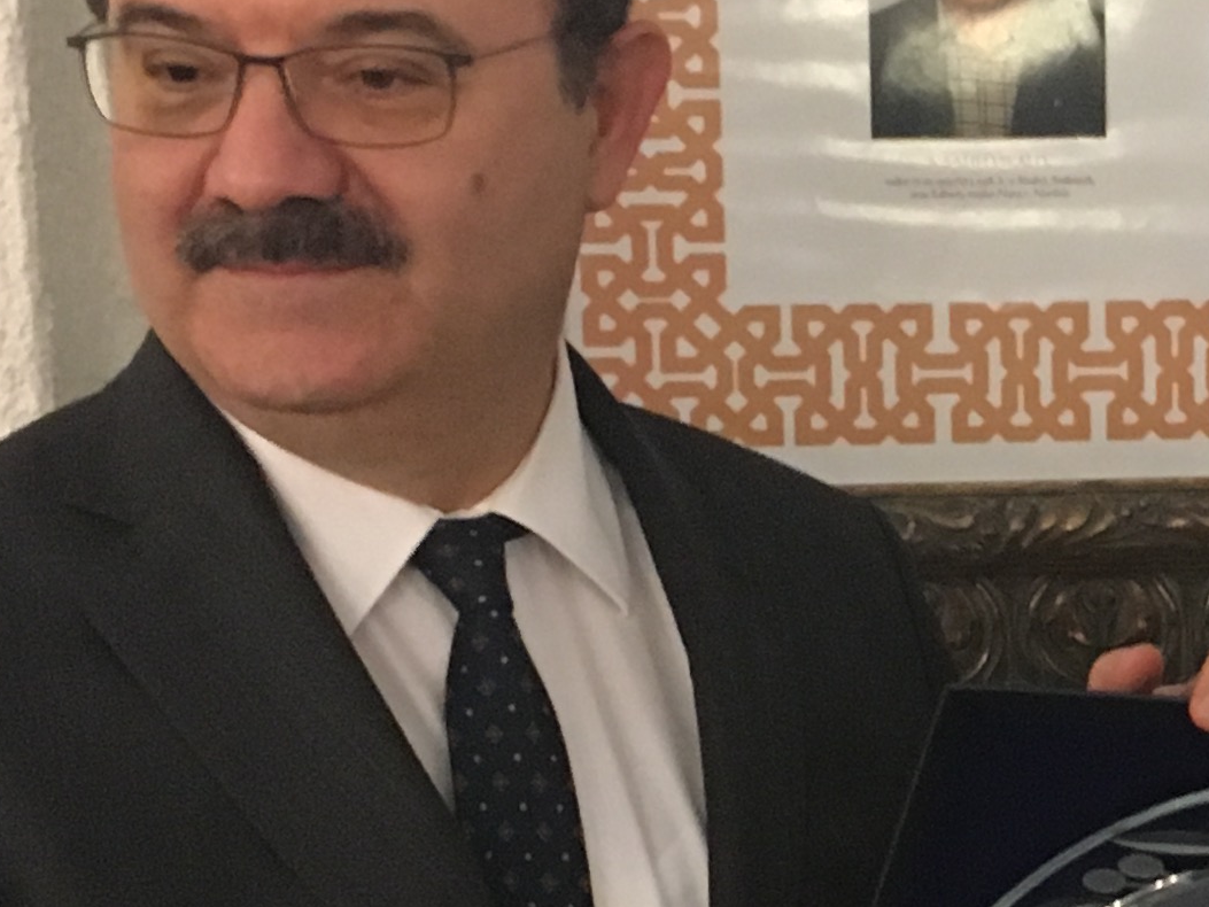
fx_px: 3877
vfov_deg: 13.3
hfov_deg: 17.1
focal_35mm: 111
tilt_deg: -11.1
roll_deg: +0.0
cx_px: 1362
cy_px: 719
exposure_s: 1/17
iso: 200
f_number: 2.2
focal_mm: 4.15
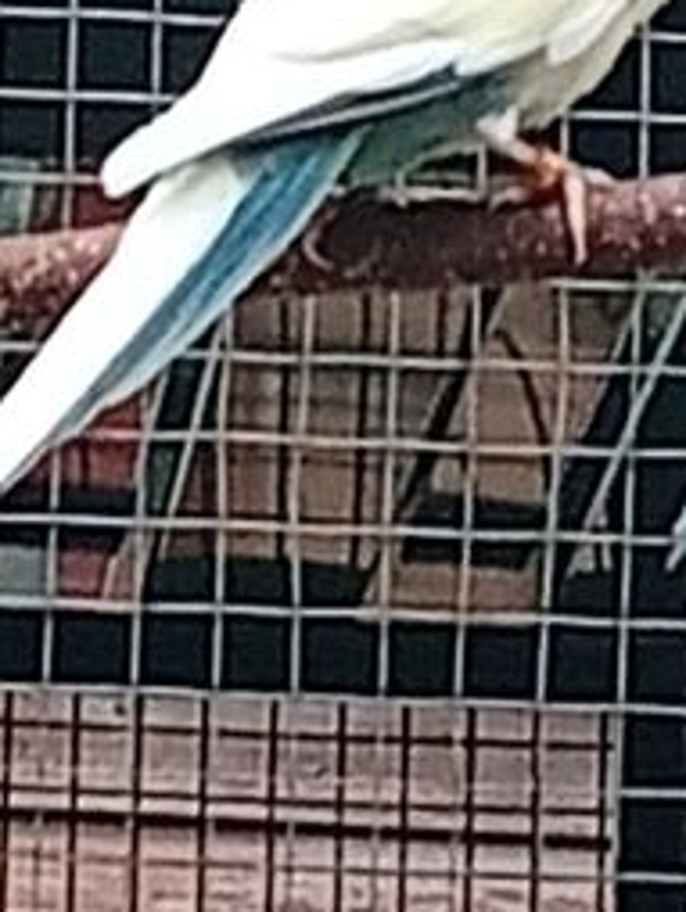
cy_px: 558
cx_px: 219
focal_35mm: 392
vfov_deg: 5.1
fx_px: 10341
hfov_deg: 3.8
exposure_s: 1/33.3
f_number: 1.8
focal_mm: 3.96
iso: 175
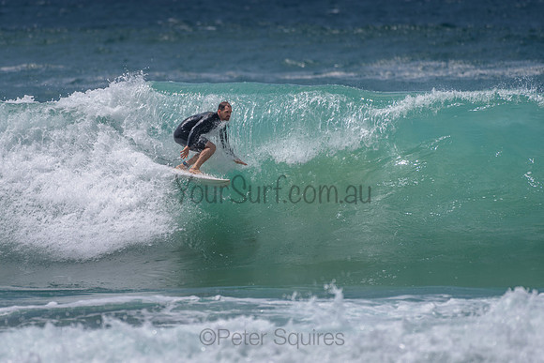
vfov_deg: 2.2
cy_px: 159
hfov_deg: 3.4
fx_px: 9284
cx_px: 210
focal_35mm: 614
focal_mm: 500
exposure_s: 1/2000
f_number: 5.6
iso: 72
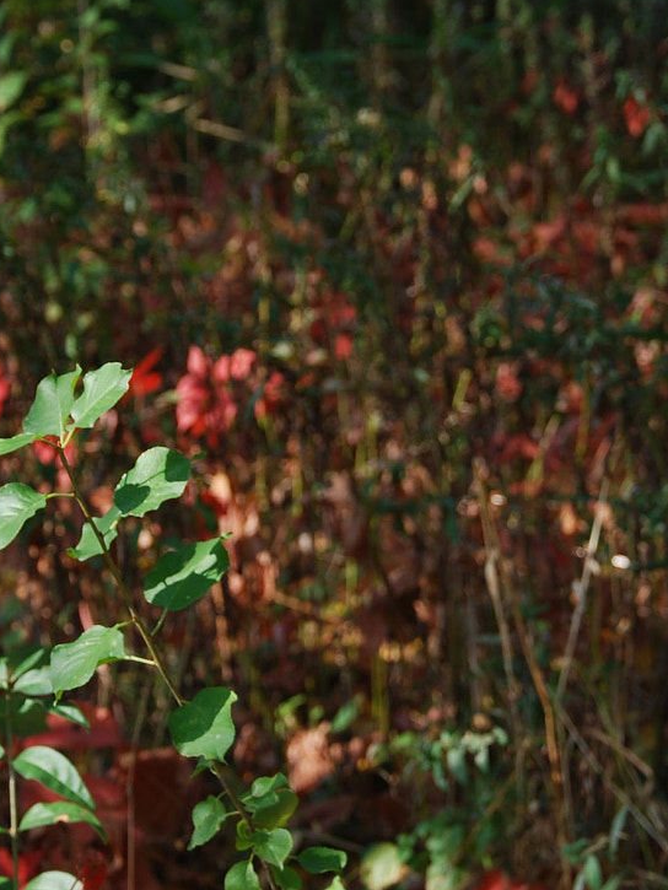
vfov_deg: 12.9
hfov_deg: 9.7
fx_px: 3936
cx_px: 393
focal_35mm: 153
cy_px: 370
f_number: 5.6
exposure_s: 1/125
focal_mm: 48
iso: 100
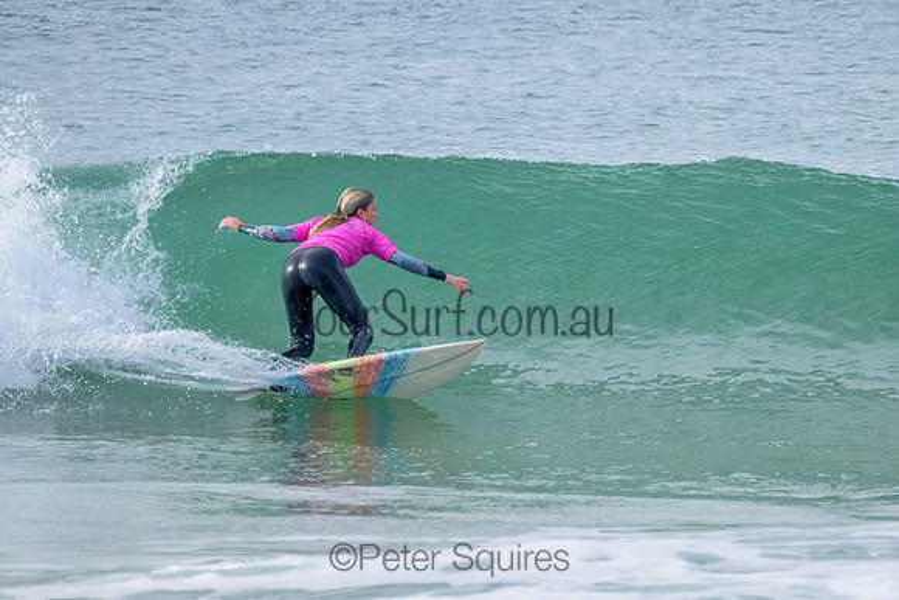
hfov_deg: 2.1
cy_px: 238
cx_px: 542
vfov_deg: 1.4
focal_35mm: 964
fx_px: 24086
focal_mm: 800
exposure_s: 1/800
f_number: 11
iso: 1000
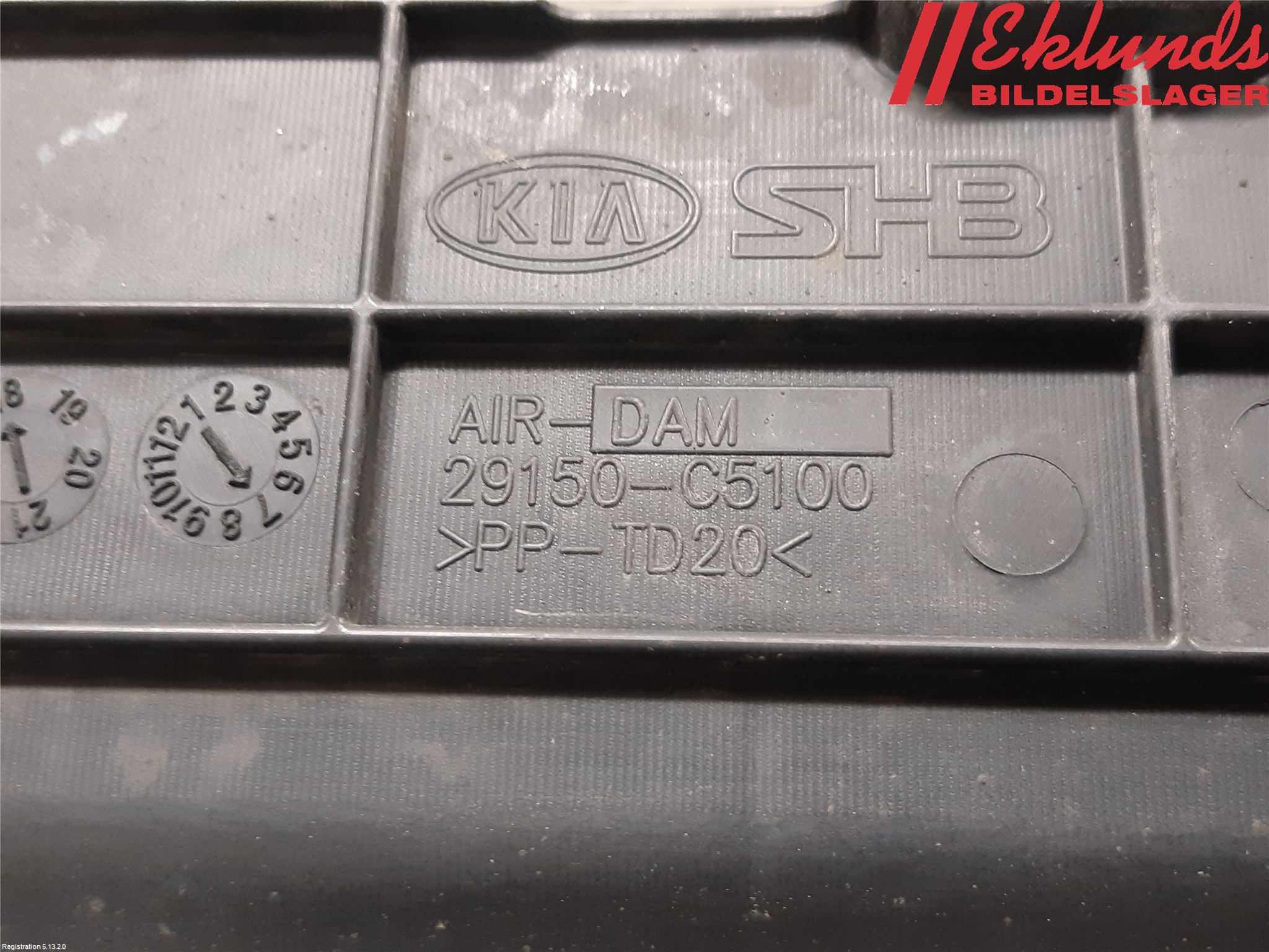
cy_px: 476
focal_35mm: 26
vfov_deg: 53.1
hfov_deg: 67.3
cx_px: 634
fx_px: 953
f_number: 1.7
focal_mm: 3.93
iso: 250
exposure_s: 1/25
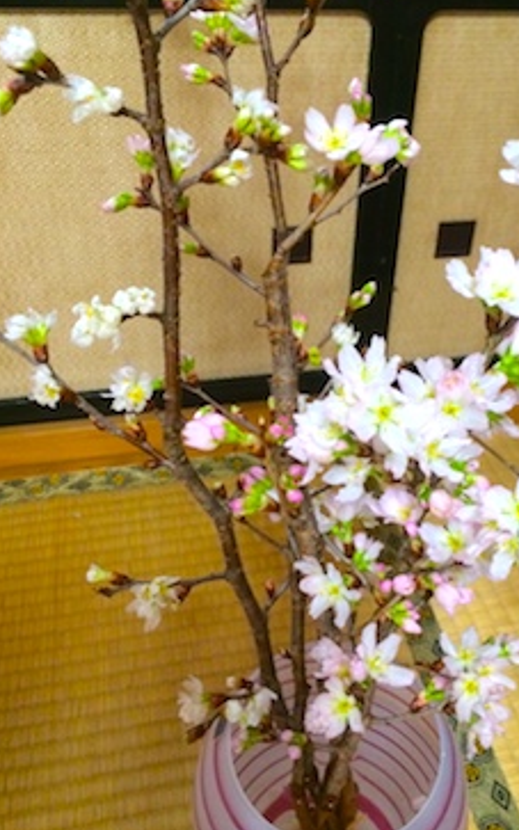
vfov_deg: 55.3
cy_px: 389
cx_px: 320
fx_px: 792
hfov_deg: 36.1
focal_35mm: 35
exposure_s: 1/20
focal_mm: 4.12
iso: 320
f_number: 2.2
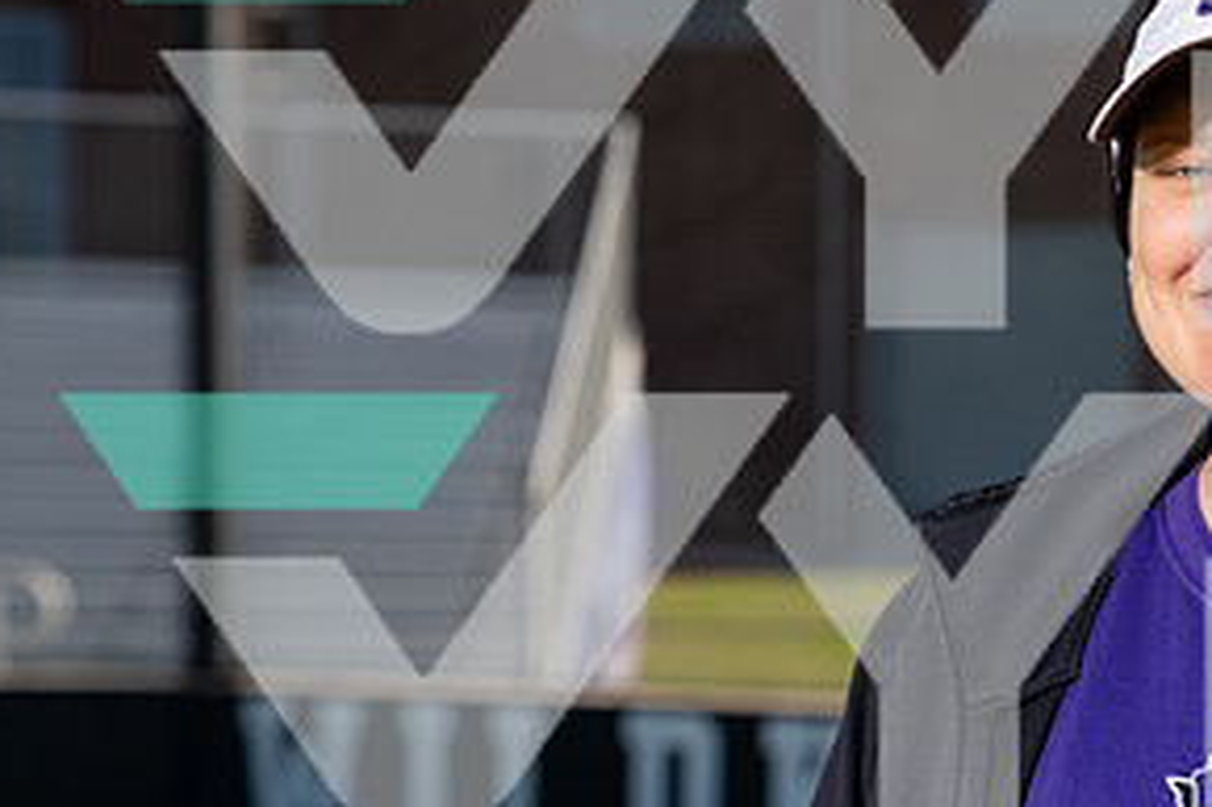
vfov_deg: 10.5
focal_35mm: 130
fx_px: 4374
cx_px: 1124
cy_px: 617
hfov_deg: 15.6
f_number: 4.5
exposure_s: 1/640
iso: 100
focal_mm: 65
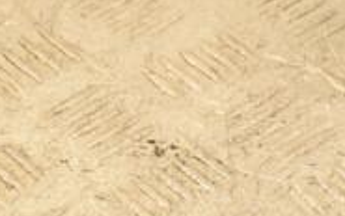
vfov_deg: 4.5
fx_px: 2701
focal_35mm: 287
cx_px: 520
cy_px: -142
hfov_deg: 7.2
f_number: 5
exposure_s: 1/100
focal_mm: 58
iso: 800
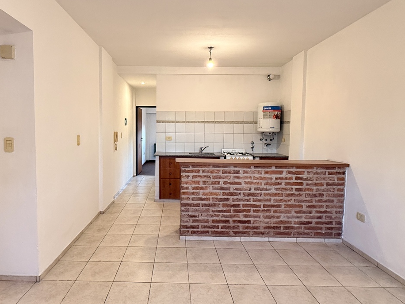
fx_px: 257
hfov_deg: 75.8
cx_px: 168
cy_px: 145
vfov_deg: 61.1
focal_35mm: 22
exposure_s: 1/50
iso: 200
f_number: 2.2
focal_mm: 2.22
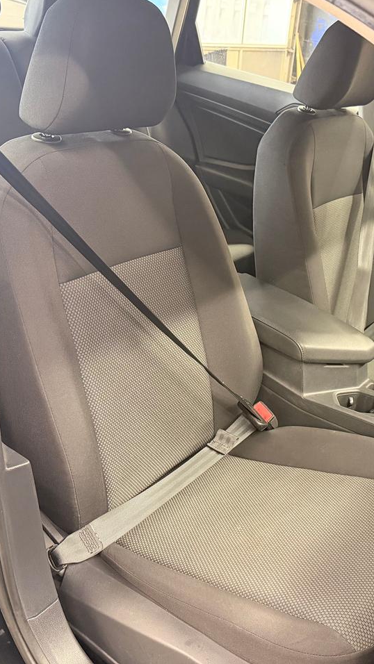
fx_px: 617
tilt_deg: -27.9
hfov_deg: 33.3
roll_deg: -7.4
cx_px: 263
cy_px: 331
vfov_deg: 56.6
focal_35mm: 35
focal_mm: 6.76
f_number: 1.78
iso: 800
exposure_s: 1/60
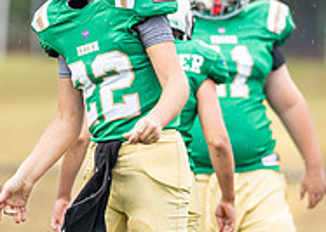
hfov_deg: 2.0
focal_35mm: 1027
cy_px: 43
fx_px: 9495
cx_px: 127
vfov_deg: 1.4
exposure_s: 1/1000
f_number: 2.8
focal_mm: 200
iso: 500
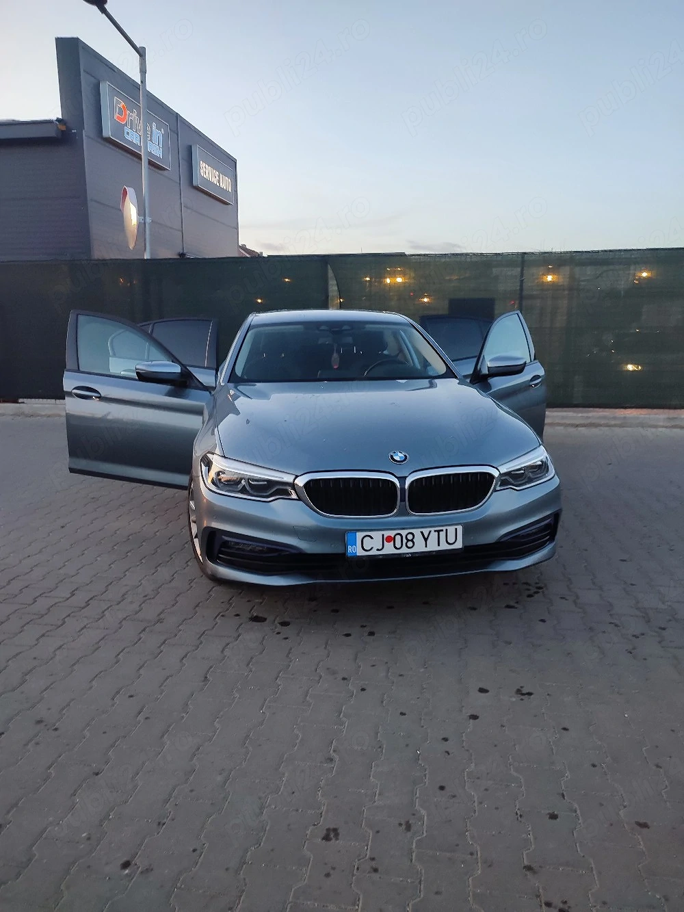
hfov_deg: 54.9
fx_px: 659
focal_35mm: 25
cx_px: 342
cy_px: 456
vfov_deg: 69.4
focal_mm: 6.04
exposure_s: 1/33
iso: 122
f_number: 1.9
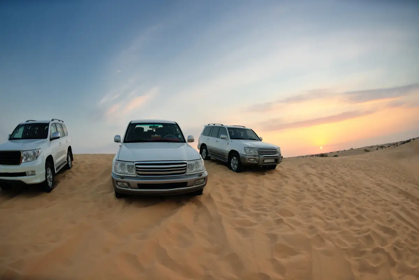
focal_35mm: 16
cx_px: 210
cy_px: 140
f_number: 4
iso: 100
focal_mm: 16
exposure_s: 1/250
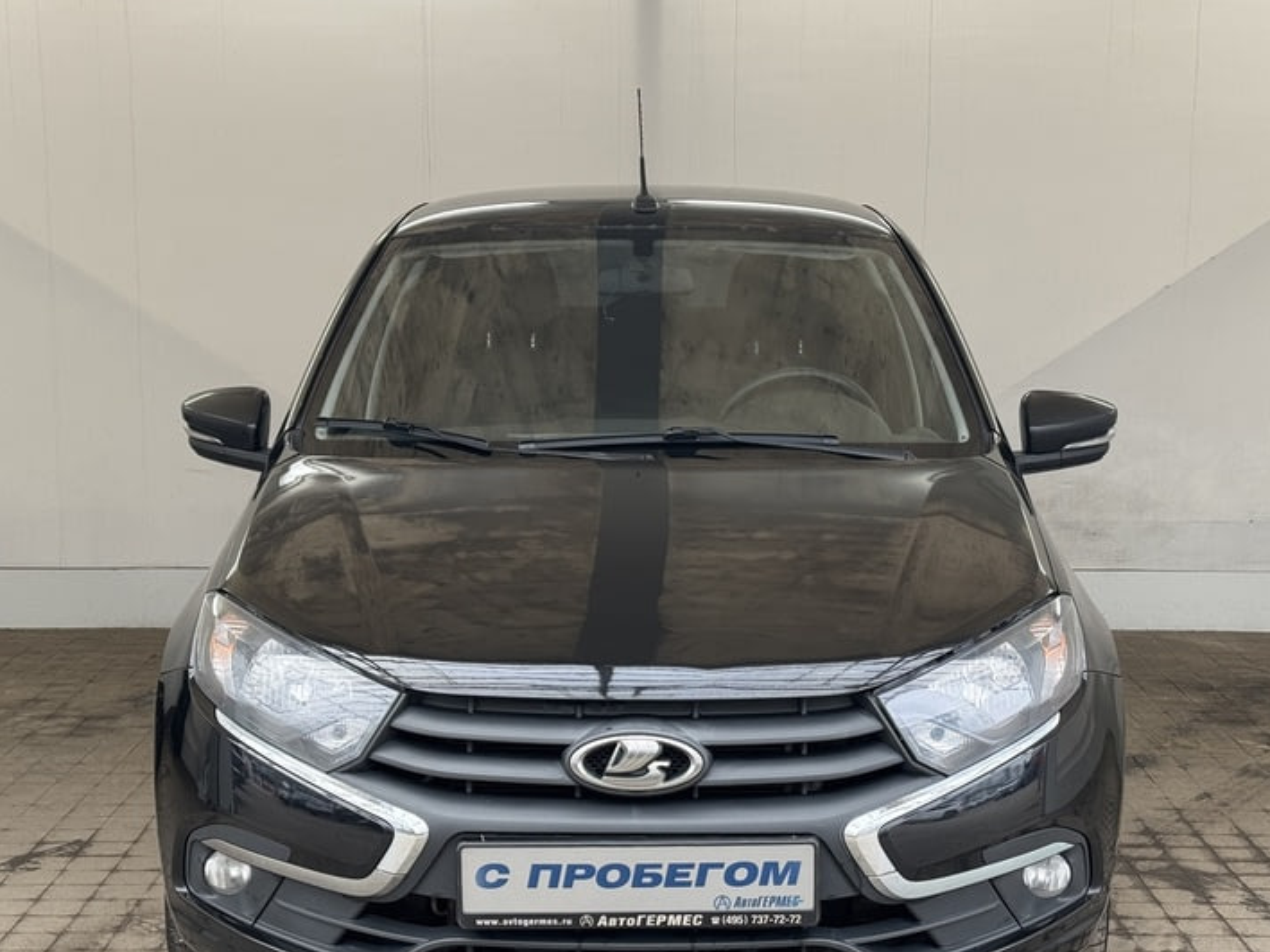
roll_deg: -0.9
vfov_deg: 24.0
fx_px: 2238
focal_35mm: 61
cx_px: 648
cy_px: 573
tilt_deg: -10.5
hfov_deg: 31.7
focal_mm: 6.76
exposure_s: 1/358
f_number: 1.78
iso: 64
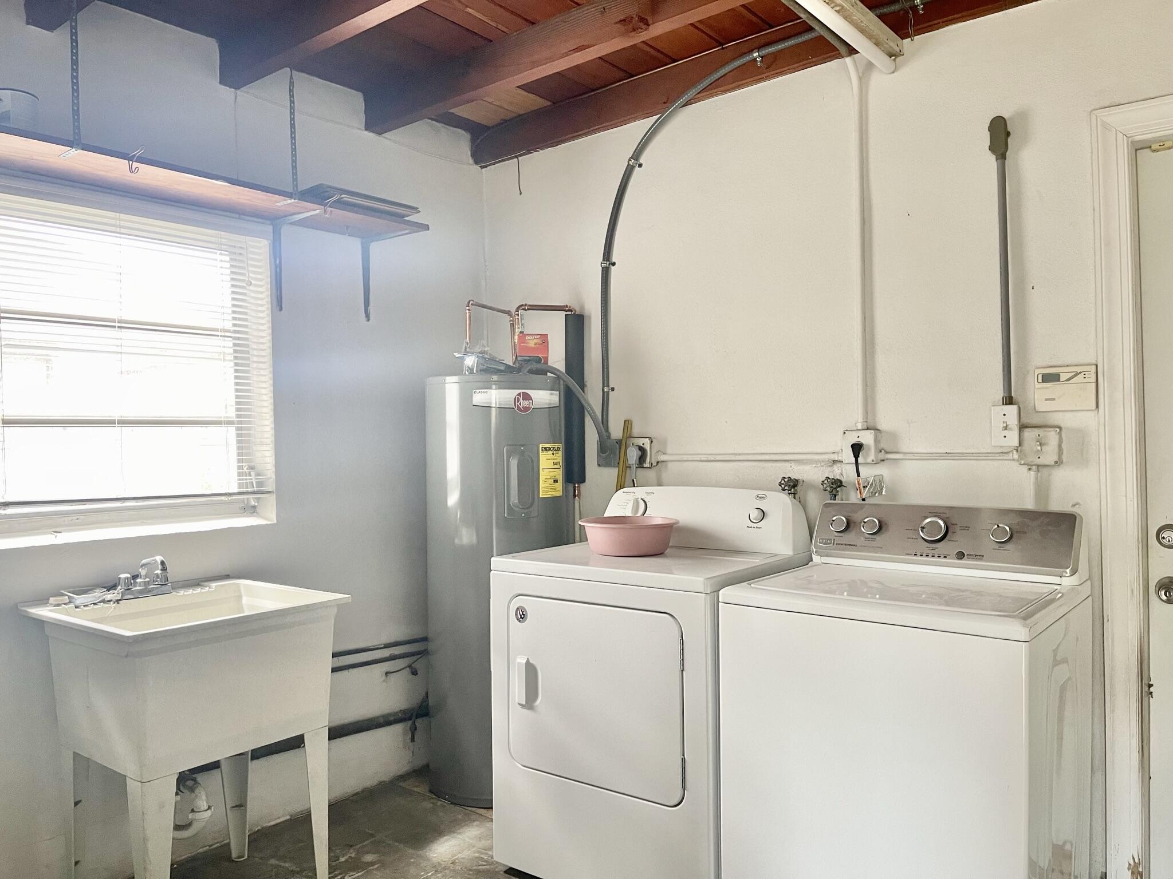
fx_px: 881
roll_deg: +1.5
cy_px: 440
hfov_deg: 67.3
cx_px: 586
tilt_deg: -1.1
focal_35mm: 26
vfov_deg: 53.1
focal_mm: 5.1
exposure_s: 1/60
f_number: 1.6
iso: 125
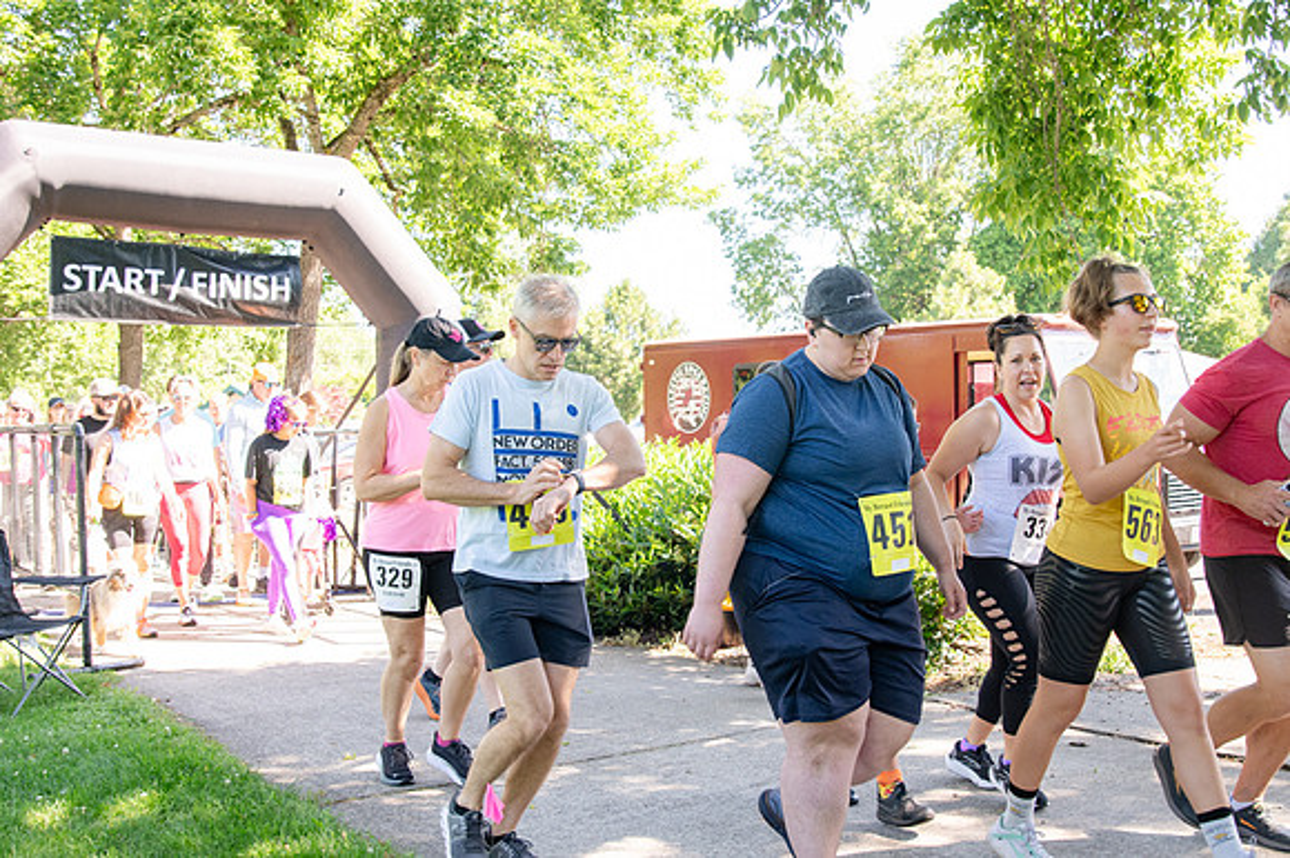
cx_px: 645
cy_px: 429
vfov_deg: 36.8
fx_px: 1289
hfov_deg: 53.2
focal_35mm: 36
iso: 500
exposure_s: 1/400
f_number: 3.5
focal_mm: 24
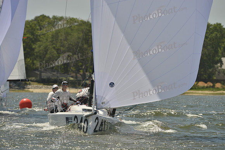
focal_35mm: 350
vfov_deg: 3.9
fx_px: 2188
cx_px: 112
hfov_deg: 5.9
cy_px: 75
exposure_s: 1/1600
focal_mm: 350
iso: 280
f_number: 8
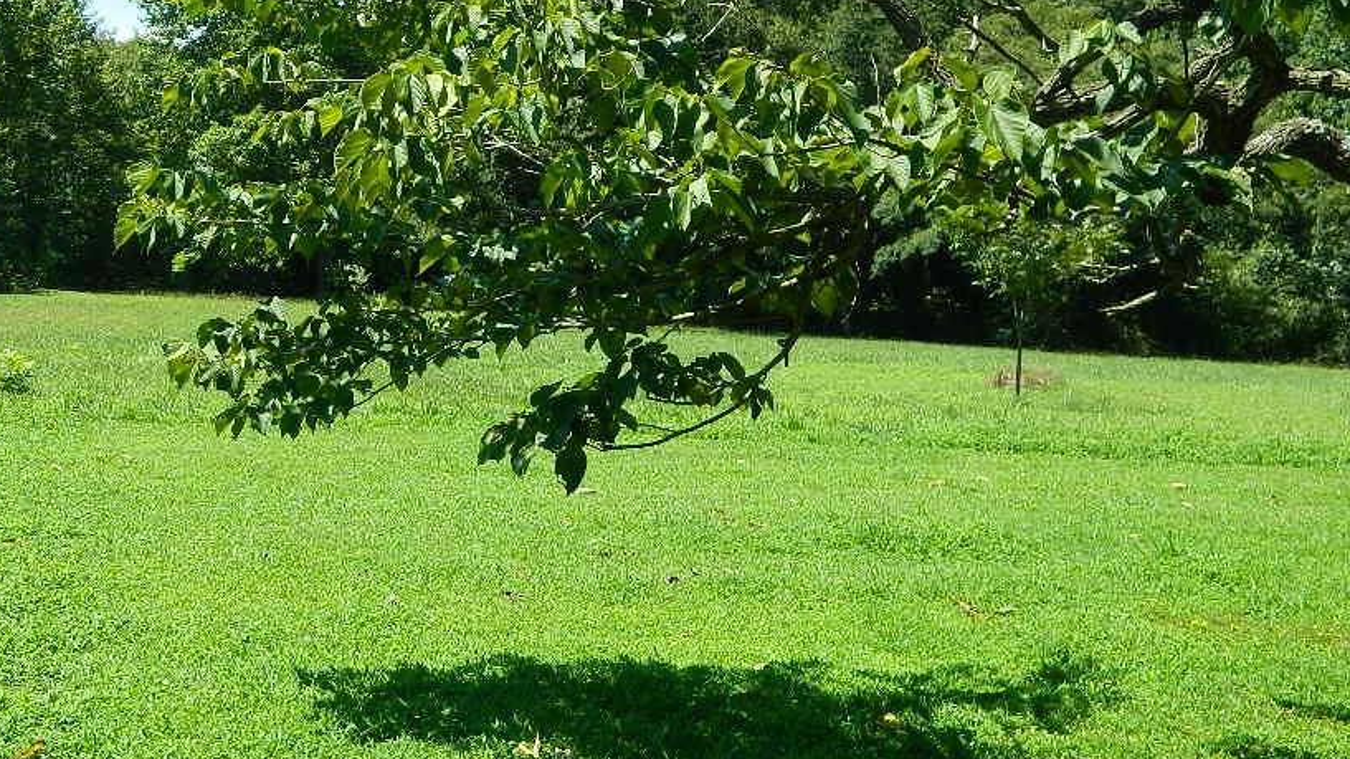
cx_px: 507
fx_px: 2004
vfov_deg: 21.4
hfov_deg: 37.0
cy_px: 339
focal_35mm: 56
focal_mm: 7.3
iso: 80
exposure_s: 1/400
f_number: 3.5
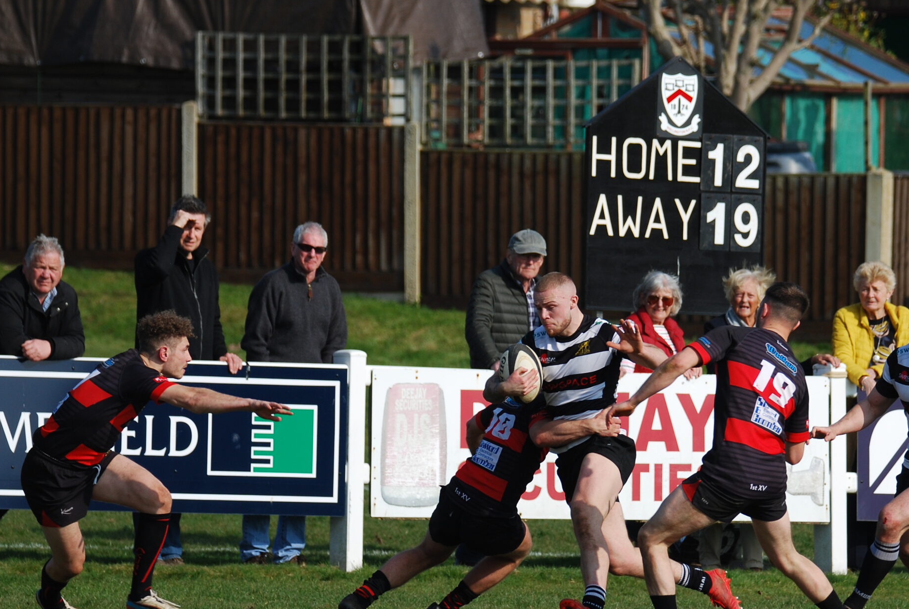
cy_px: 402
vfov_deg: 2.2
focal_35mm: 627
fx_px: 15852
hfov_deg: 3.3
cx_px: 574
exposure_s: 1/1000
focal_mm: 300
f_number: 6
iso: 180
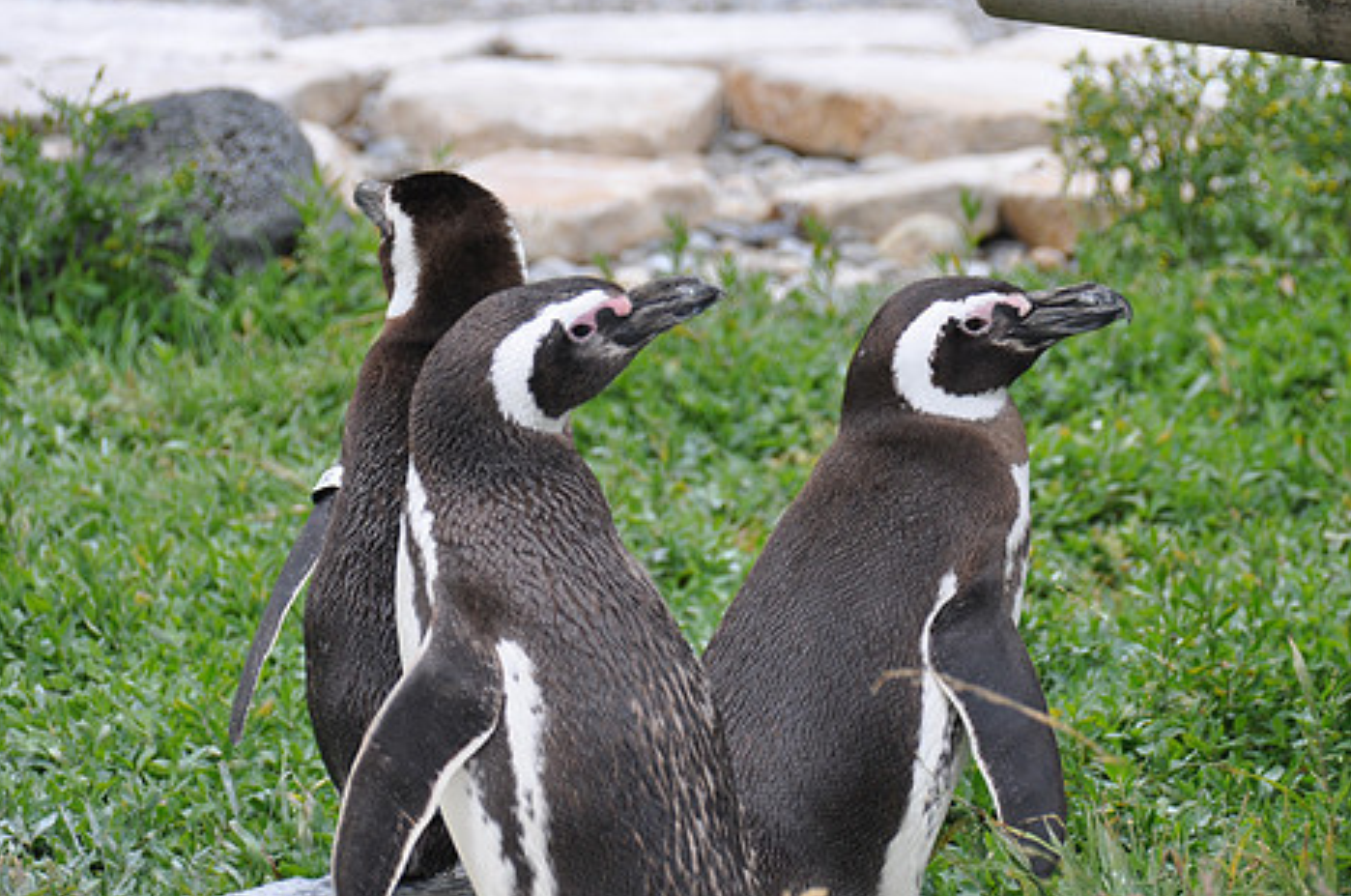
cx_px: 722
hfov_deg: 5.8
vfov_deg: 3.9
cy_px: 460
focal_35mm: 355
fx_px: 13299
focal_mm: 190
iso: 320
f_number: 5.6
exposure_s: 1/640
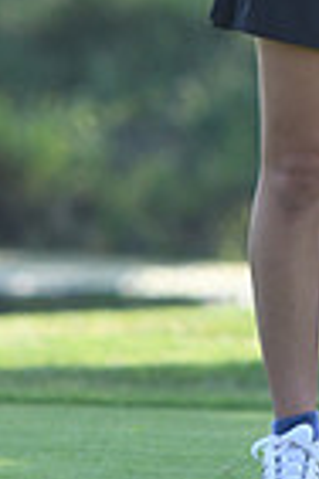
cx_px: 370
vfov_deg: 1.1
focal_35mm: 1822
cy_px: -279
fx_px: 24216
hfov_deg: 0.8
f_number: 6.3
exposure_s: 1/800
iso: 640
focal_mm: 380
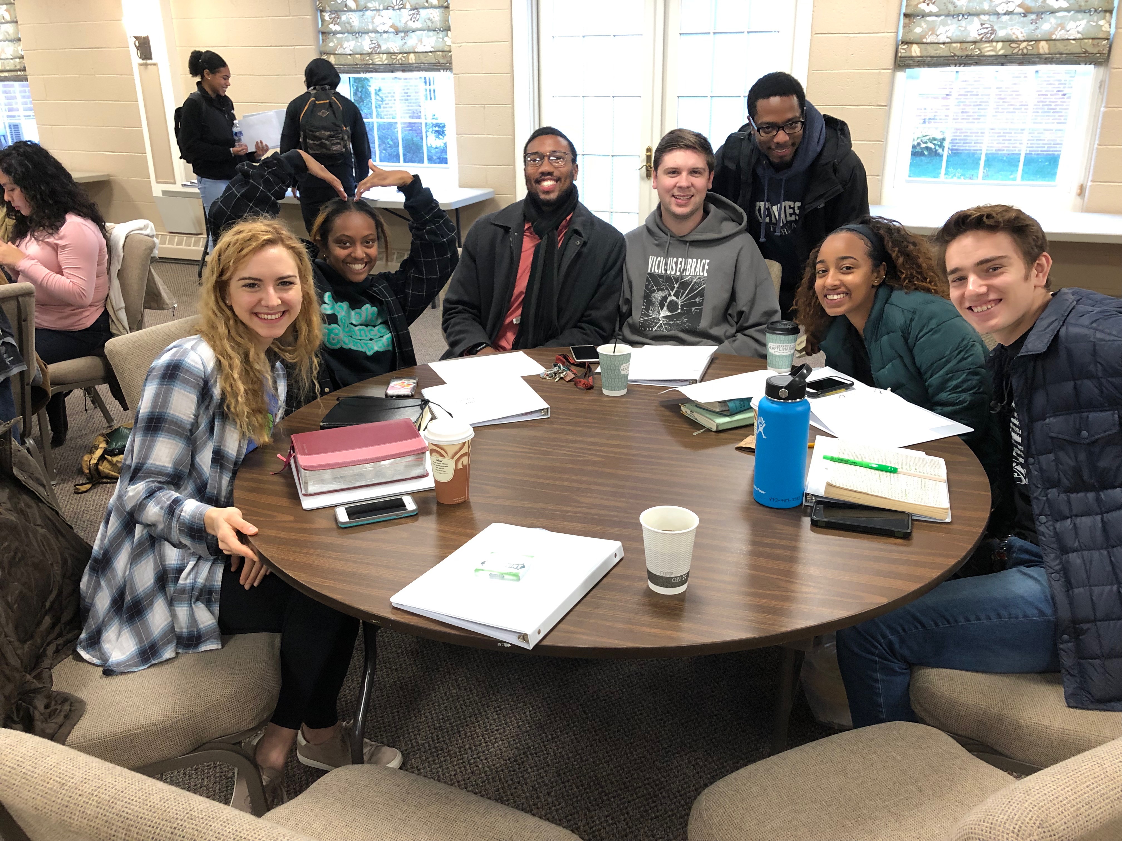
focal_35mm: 28
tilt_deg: -19.2
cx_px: 561
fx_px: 908
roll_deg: +0.6
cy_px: 420
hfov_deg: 63.4
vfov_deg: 49.7
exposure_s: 1/15
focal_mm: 3.99
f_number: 1.8
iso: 50
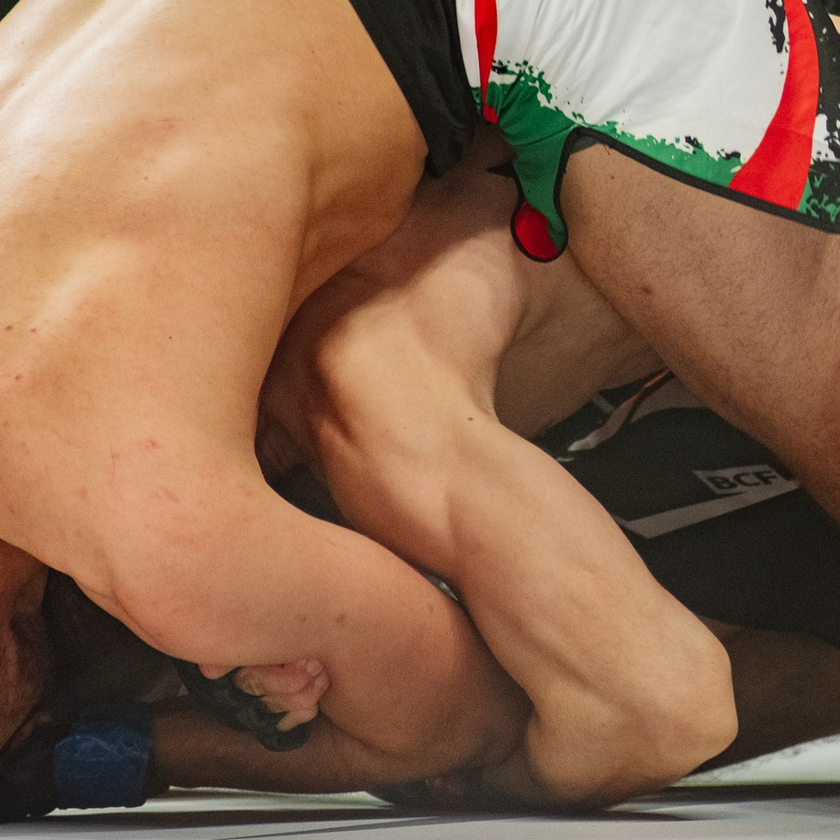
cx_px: 757
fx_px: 10762
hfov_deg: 4.5
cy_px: 151
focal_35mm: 392
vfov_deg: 4.5
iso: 2000
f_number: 4
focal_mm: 160
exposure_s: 1/640
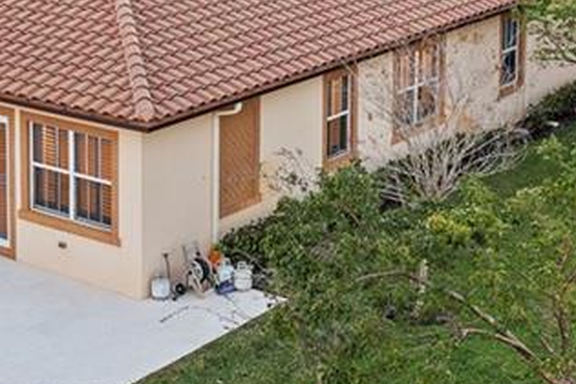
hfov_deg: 22.0
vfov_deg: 15.0
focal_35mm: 91
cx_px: 88
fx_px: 1456
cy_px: 211
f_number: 2.8
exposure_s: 1/50
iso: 100
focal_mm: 10.26
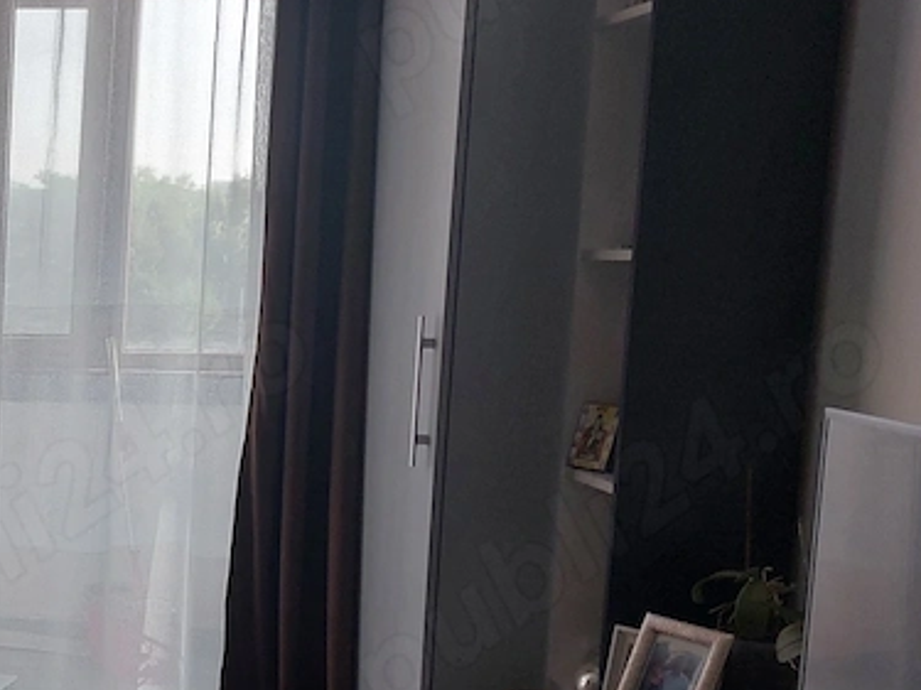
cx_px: -246
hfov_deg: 26.2
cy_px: 560
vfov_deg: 22.6
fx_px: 1702
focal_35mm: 64
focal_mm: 5.23
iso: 50
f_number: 1.8
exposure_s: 1/100
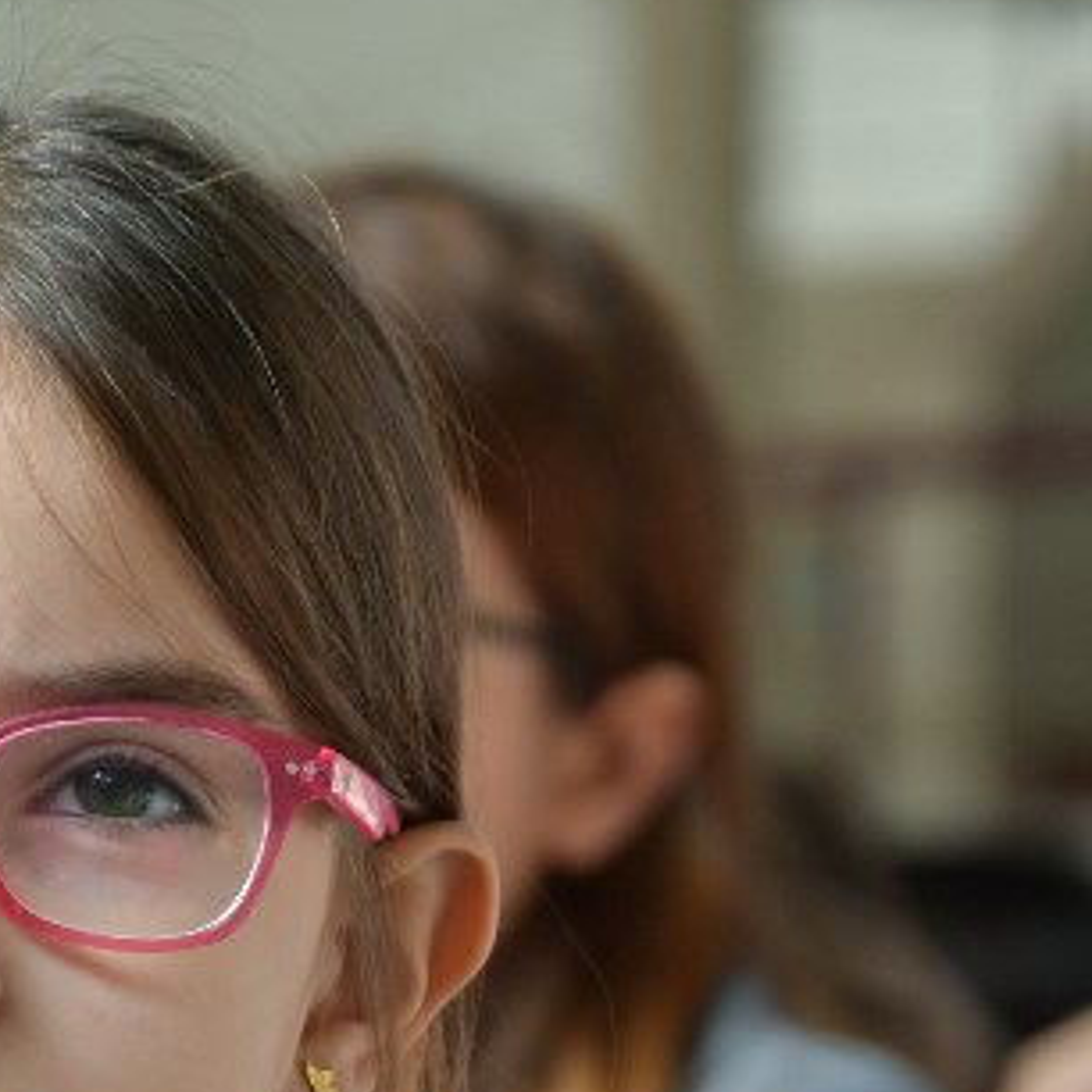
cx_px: 236
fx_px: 15954
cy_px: 1163
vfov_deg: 3.9
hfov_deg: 3.9
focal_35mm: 447
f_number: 5.6
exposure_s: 1/125
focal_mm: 105
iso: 800
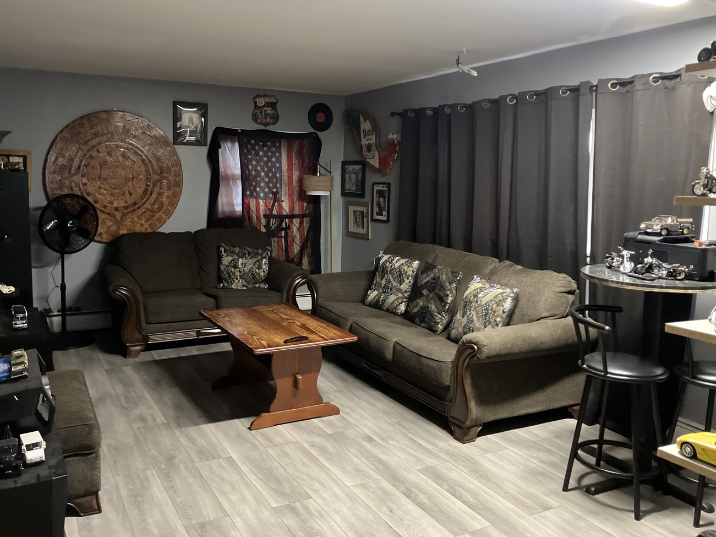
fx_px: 641
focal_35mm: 31
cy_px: 250
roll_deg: -0.3
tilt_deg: -5.5
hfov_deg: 58.3
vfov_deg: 45.4
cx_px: 332
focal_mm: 3.99
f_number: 1.8
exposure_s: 1/24
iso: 640
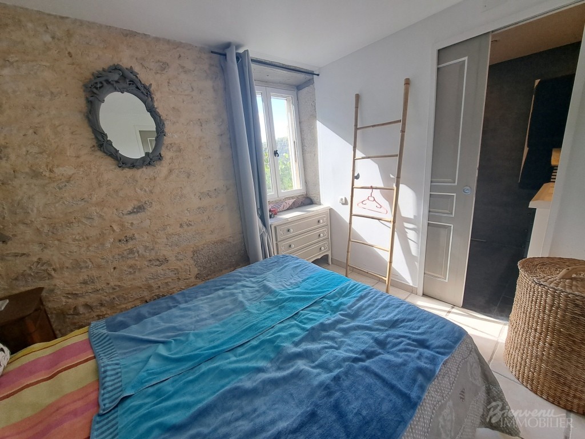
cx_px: 292
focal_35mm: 13
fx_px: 220
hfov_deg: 106.2
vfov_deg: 89.9
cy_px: 220
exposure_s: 1/100
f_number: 2.2
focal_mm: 1.74
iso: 50
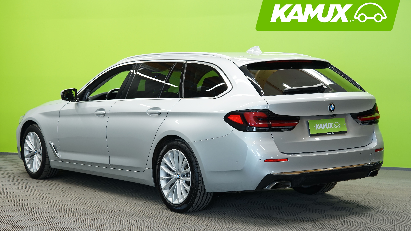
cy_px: 121
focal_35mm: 71
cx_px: 203
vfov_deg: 17.0
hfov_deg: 29.7
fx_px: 774
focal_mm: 67
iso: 500
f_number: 5.6
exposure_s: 1/15
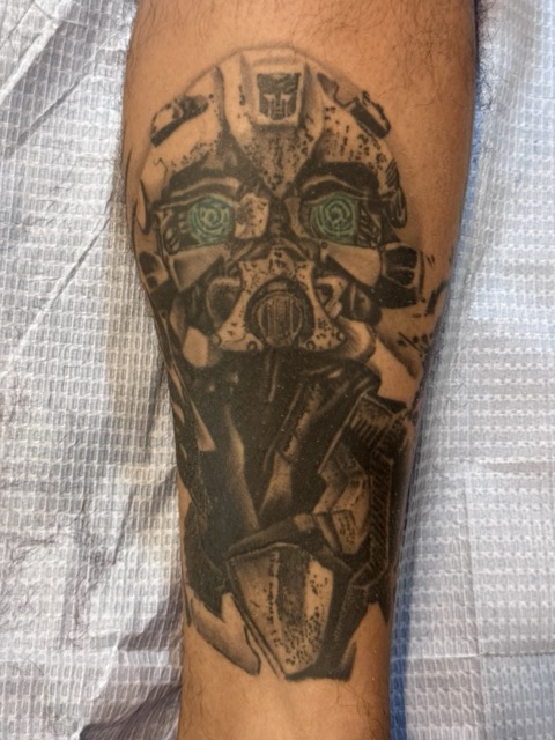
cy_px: 370
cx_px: 278
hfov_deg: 30.3
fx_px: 1026
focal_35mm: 48
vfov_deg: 39.7
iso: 400
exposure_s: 1/40
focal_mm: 6.76
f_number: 1.78
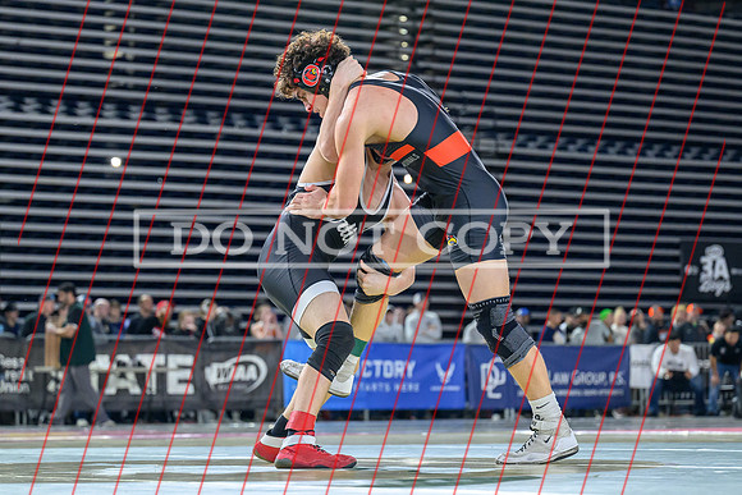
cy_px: 263
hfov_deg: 18.2
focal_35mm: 112
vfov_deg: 12.2
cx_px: 345
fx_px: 2315
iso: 3200
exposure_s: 1/800
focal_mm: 70
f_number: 2.8
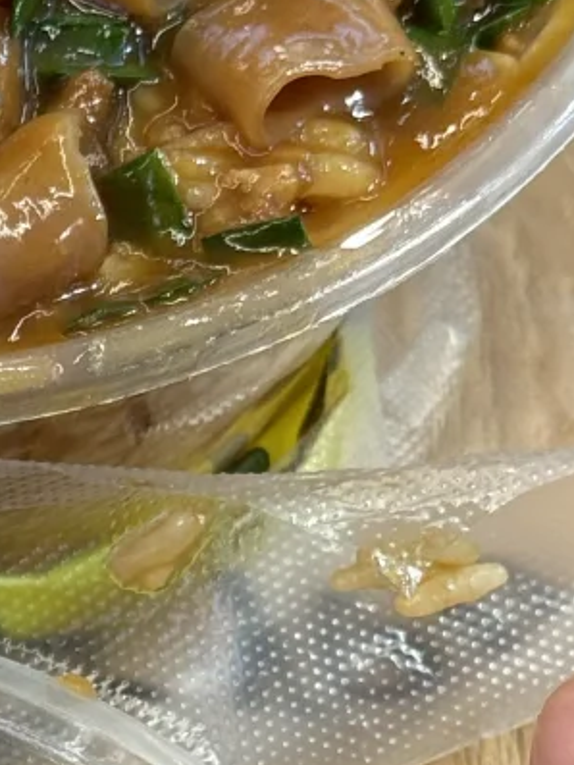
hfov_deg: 8.4
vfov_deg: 11.3
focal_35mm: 174
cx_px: -212
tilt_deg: -55.8
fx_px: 3845
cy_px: 686
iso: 125
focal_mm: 6.76
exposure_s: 1/50
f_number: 1.78
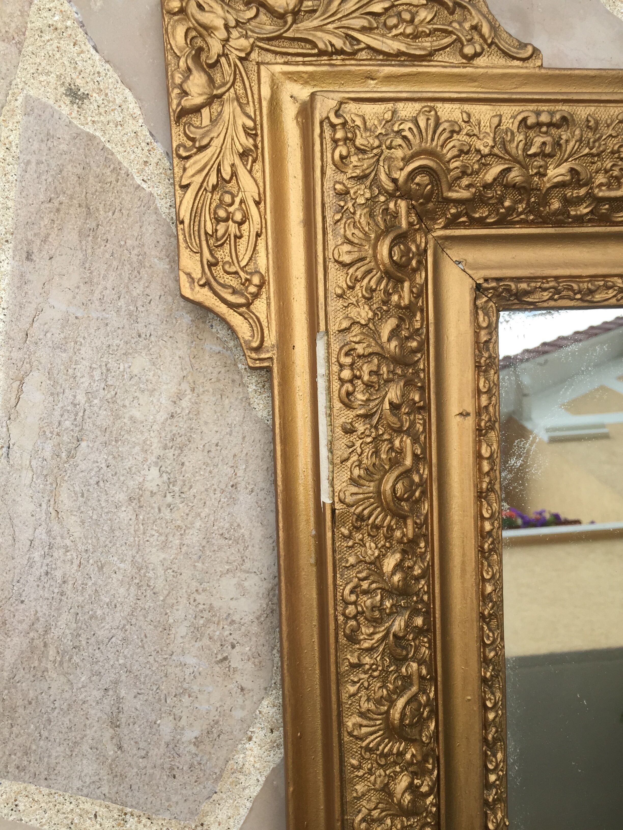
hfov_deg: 48.2
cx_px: 312
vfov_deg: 61.7
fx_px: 696
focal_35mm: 29
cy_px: 415
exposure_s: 1/775
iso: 32
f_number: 2.2
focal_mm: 4.15
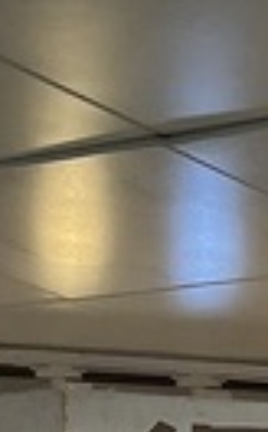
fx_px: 2512
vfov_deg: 8.6
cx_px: 324
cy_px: 1178
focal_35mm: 214
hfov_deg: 6.1
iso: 64
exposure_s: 1/100
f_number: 1.6
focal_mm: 5.1
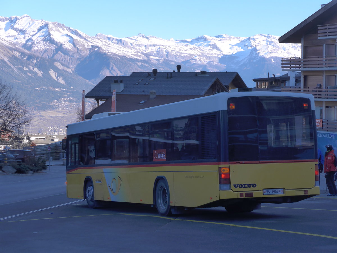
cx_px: 168
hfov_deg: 21.8
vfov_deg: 16.4
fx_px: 876
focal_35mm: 90
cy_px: 126
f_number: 4.6
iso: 160
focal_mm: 18
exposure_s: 1/320
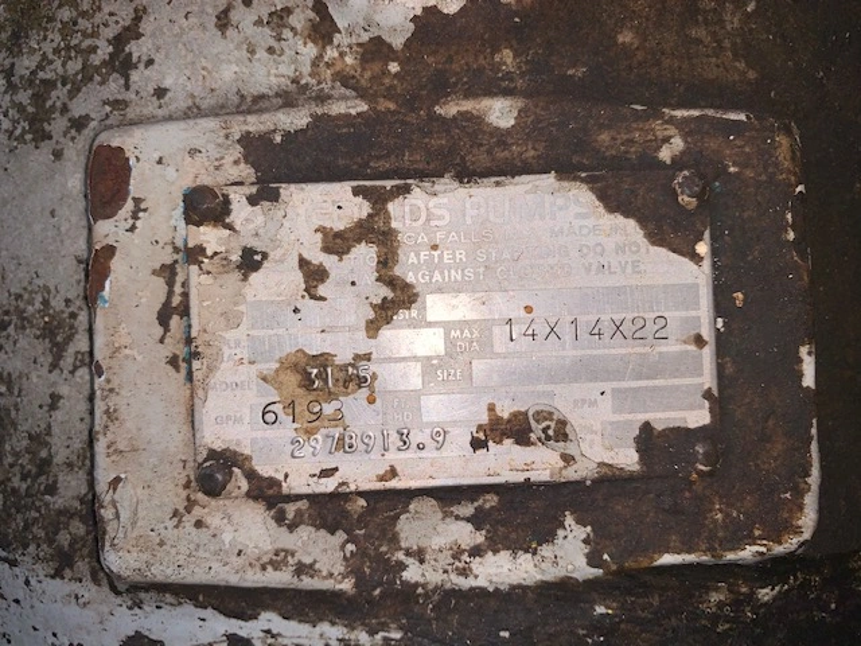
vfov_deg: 53.1
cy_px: 323
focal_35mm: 26
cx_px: 430
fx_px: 647
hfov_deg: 67.3
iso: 25
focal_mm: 4.25
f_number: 1.8
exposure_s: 1/72
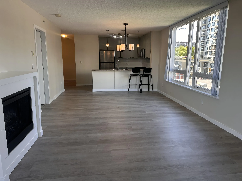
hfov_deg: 71.6
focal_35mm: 24
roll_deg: -0.8
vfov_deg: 56.8
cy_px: 90
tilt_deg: -10.2
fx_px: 168
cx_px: 121
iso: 64
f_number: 1.78
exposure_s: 1/185
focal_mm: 6.86
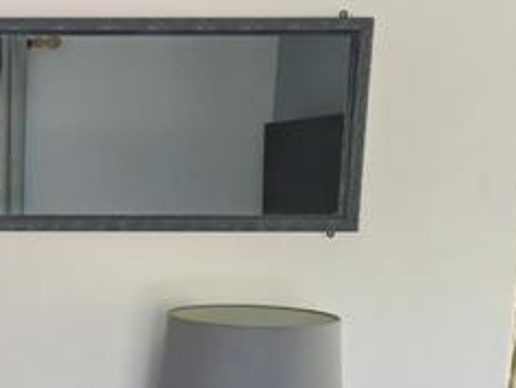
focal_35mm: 91
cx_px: -342
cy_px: 355
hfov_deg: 18.2
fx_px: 1357
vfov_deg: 16.0
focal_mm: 5.52
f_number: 1.95
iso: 125
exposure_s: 1/100
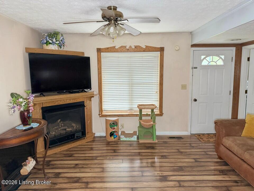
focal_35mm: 24
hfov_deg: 71.6
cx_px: 127
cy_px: 96
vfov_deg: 56.8
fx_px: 176
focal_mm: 6.76
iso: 640
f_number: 1.78
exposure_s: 1/60
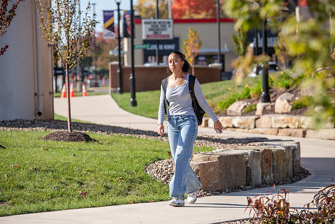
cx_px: 168
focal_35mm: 170
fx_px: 1582
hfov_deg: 12.1
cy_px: 112
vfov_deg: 8.1
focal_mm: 170
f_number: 5.6
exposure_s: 1/400
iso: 160
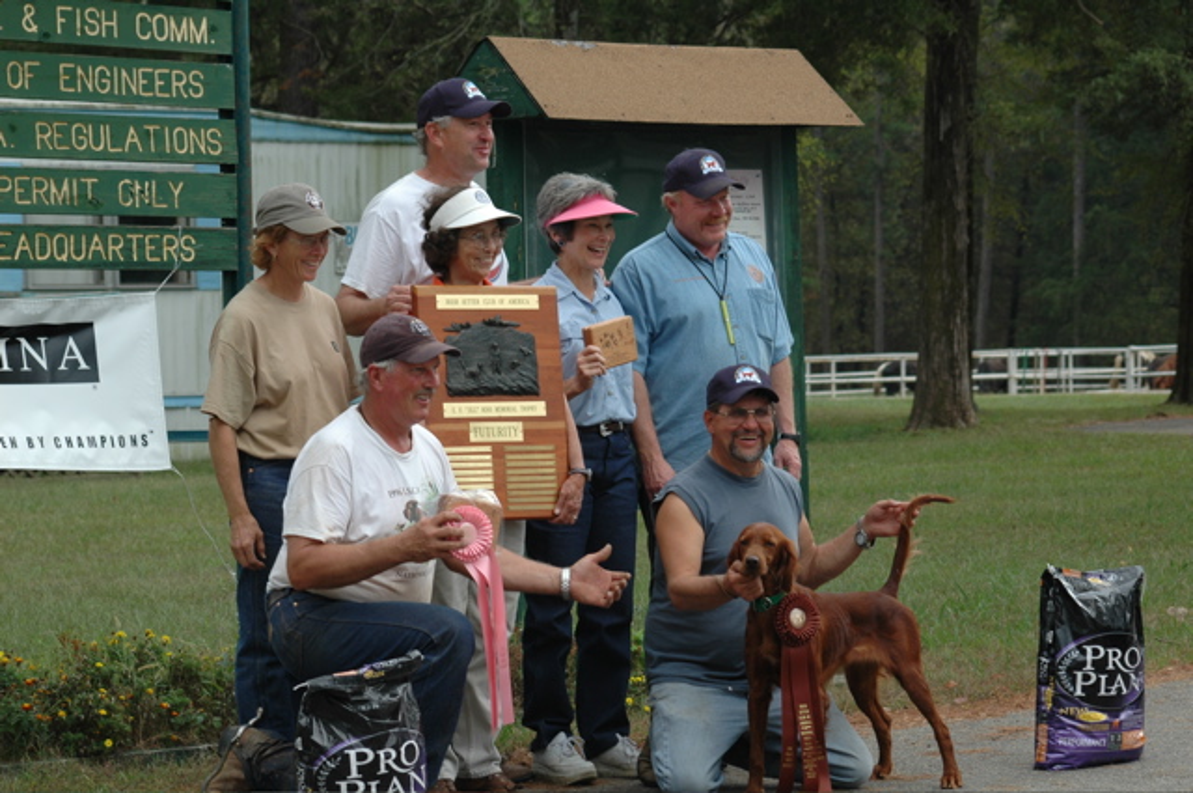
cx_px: 596
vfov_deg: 11.1
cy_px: 396
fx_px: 4071
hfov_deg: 16.7
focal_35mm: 123
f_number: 6.3
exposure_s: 1/160
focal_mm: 82
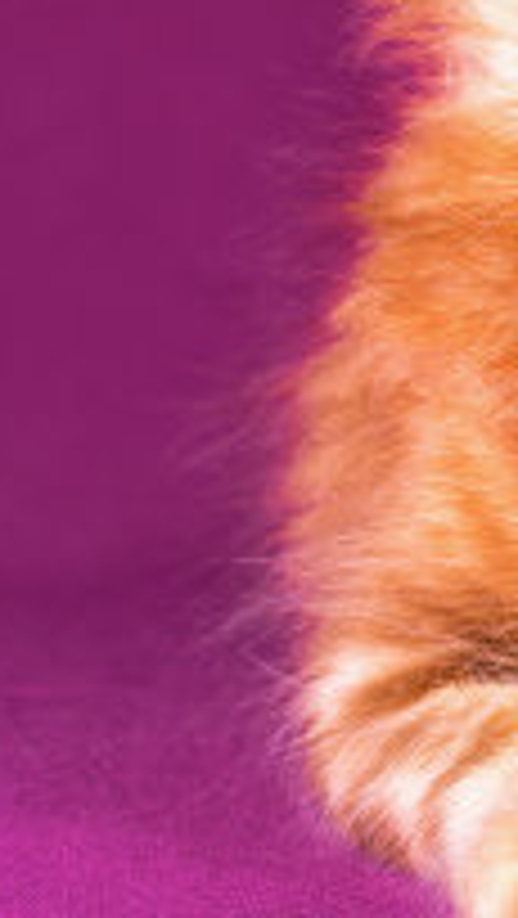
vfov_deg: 13.6
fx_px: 3827
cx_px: 1356
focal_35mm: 157
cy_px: 146
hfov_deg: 7.2
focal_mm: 50
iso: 100
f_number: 9
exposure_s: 1/200
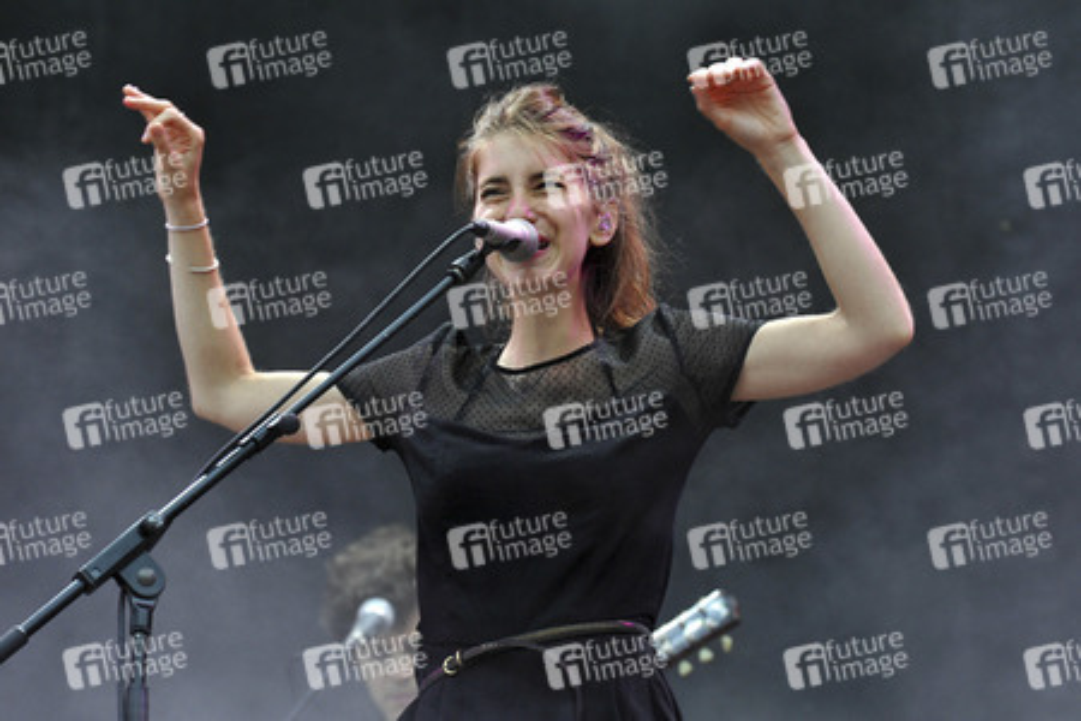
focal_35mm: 140
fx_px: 4204
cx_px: 540
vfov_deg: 9.8
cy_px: 360
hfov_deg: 14.7
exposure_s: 1/200
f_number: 4.5
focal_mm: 140
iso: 1600
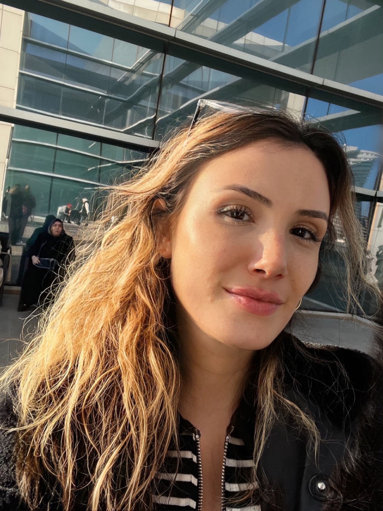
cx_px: 192
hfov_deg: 46.8
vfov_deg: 60.0
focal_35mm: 30
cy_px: 256
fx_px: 443
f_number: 2.2
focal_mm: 2.71
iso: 32
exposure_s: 1/356
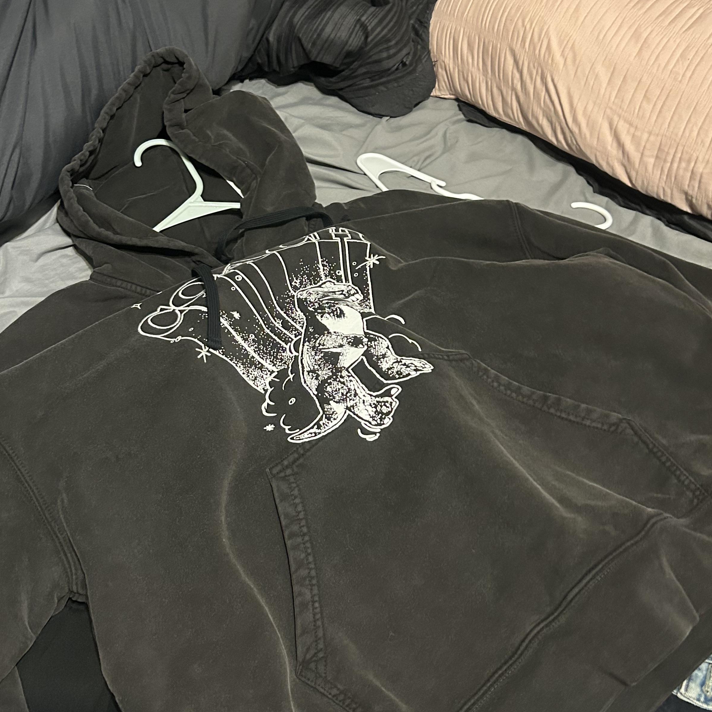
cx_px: 331
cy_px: 305
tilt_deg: -45.9
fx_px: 908
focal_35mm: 39
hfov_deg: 42.8
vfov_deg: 42.7
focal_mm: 5.7
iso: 500
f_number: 1.5
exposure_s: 1/30
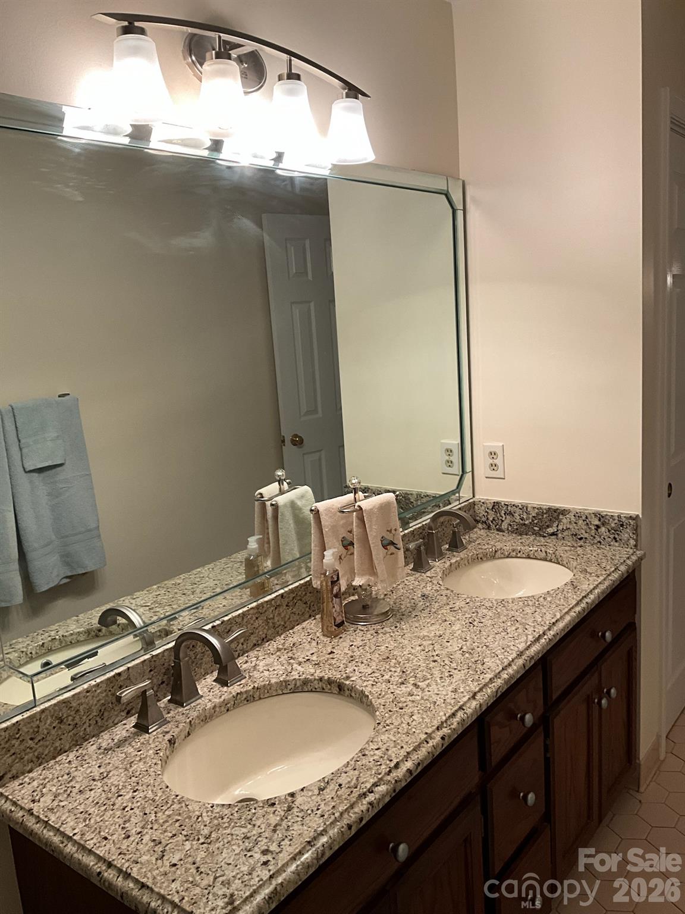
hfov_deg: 48.2
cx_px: 342
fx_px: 765
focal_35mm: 29
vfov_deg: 61.7
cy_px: 457
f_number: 1.8
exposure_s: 1/60
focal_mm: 3
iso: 80
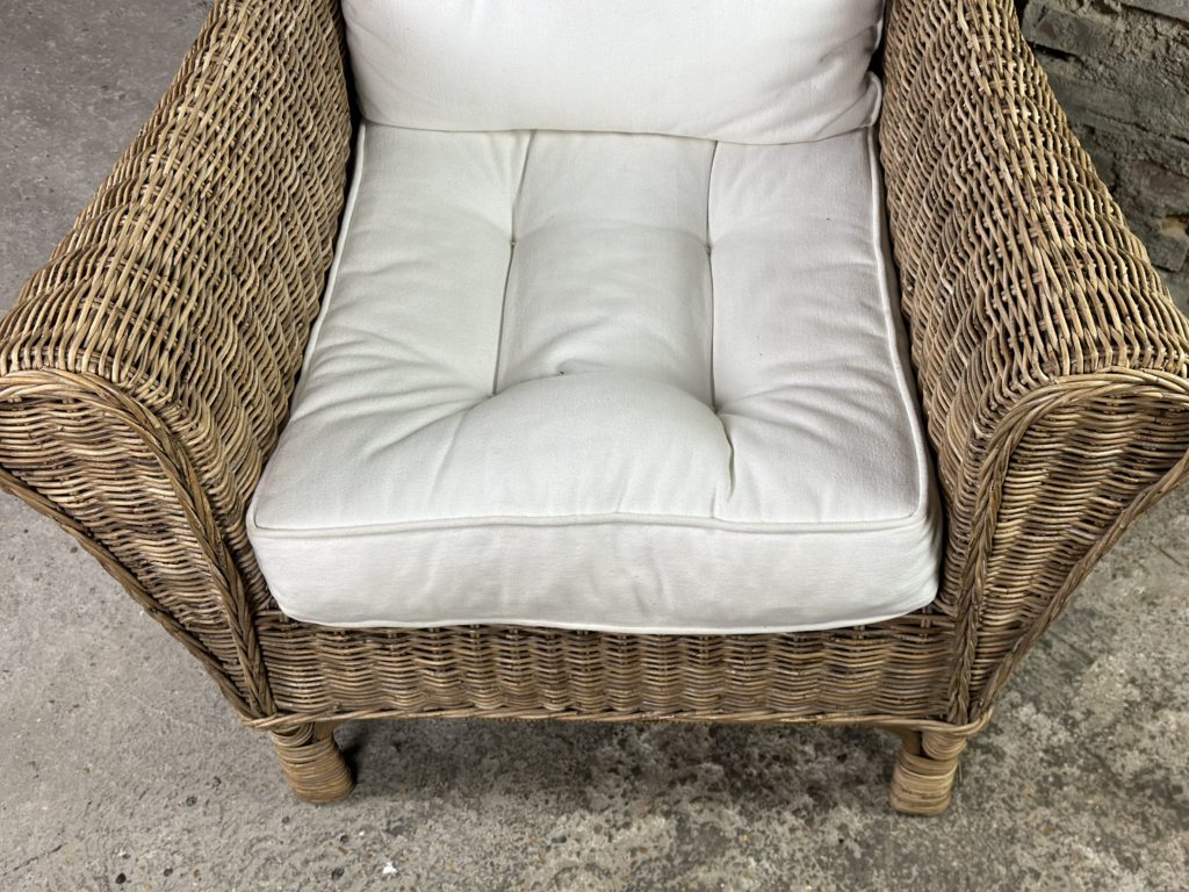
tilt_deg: -52.2
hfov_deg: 39.7
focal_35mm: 48
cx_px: 594
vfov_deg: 30.3
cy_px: 446
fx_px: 1649
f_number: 1.78
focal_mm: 6.86
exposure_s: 1/100
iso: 100
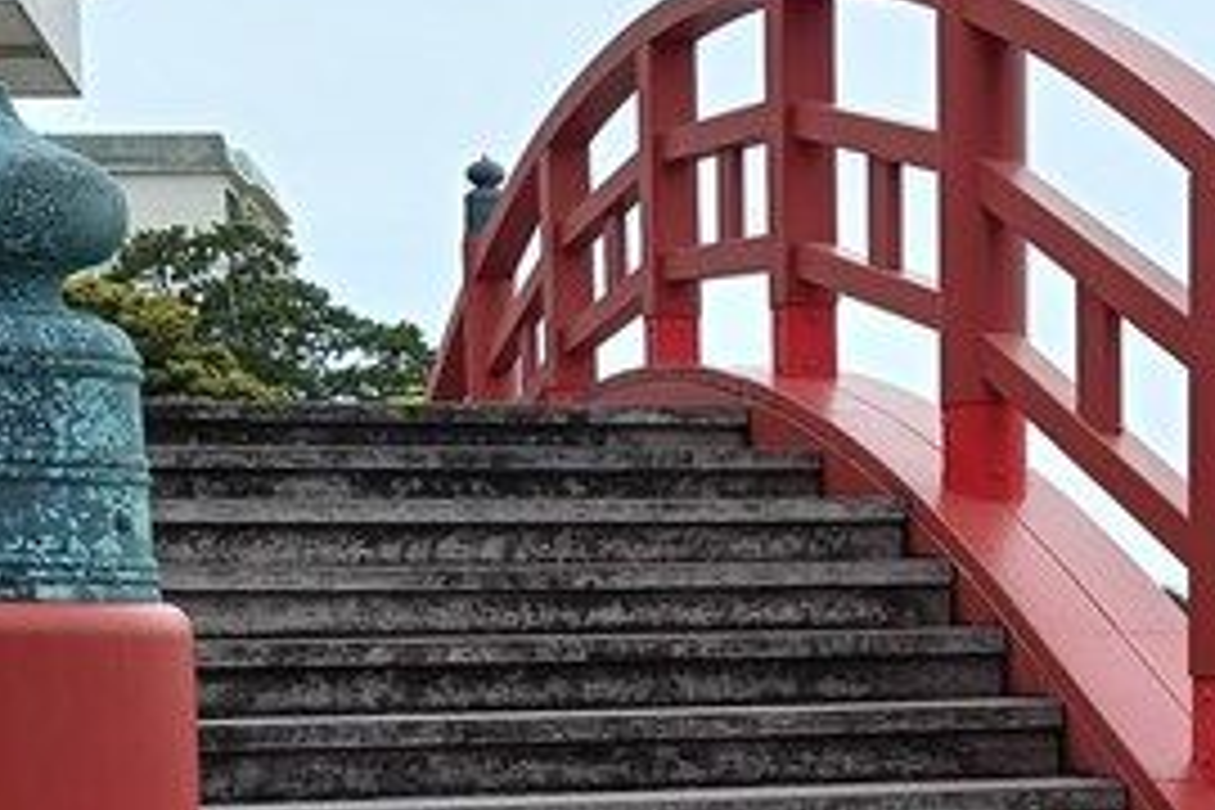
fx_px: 2869
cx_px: 781
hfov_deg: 23.8
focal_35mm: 85
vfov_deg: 15.3
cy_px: 1044
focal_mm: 3.98
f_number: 1.8
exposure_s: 1/359
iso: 50
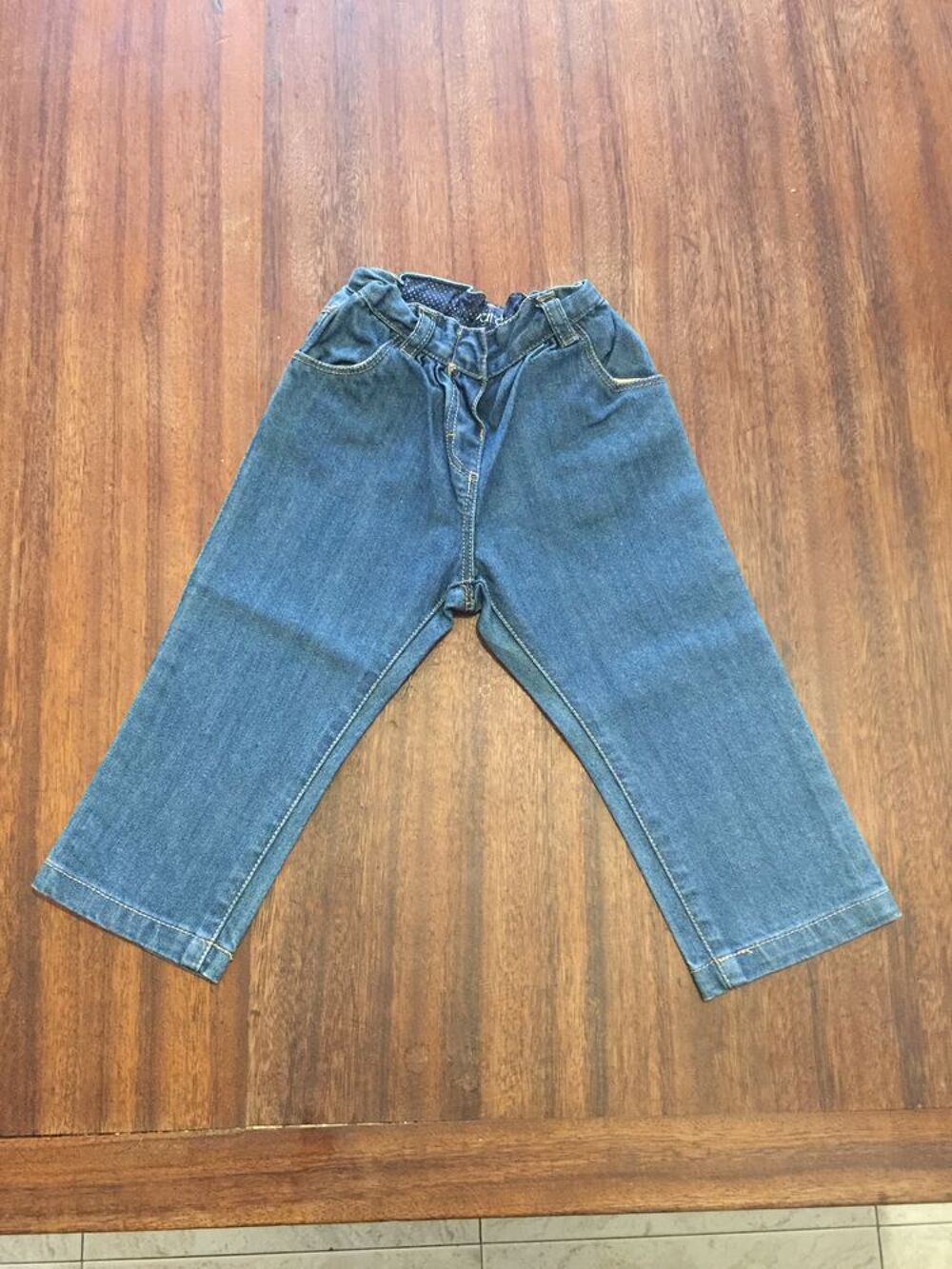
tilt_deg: -76.5
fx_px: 1063
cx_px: 476
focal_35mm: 29
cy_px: 634
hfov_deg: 48.2
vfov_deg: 61.7
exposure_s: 1/8
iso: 125
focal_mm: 4.15
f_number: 2.2
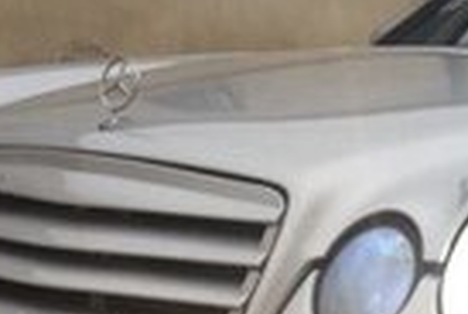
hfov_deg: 13.3
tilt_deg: -7.6
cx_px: 704
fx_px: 1889
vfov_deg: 9.4
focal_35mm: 145
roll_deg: -2.3
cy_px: 391
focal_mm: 4.15
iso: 50
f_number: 2.2
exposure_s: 1/100
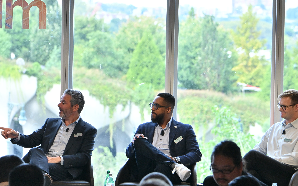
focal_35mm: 224
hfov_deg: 9.3
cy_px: 91
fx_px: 1819
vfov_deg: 5.9
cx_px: -11
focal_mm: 92
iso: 400
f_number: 4
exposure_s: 1/250
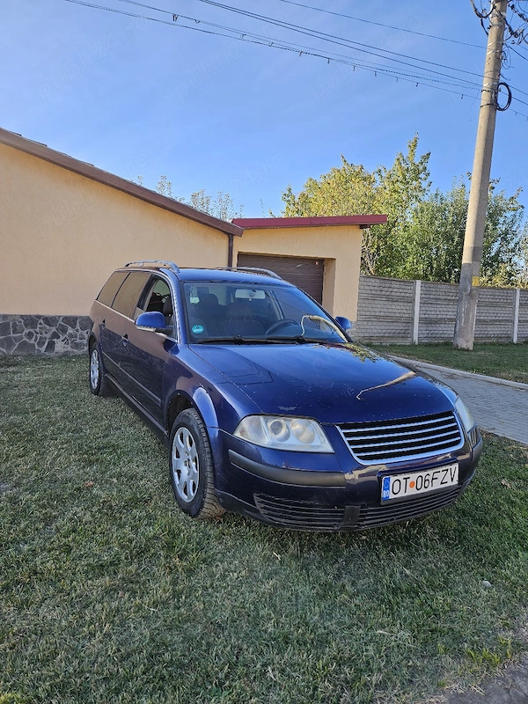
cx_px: 264
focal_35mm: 23
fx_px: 468
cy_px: 352
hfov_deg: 58.9
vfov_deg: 73.9
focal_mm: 5.4
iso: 25
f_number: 1.8
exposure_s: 1/526
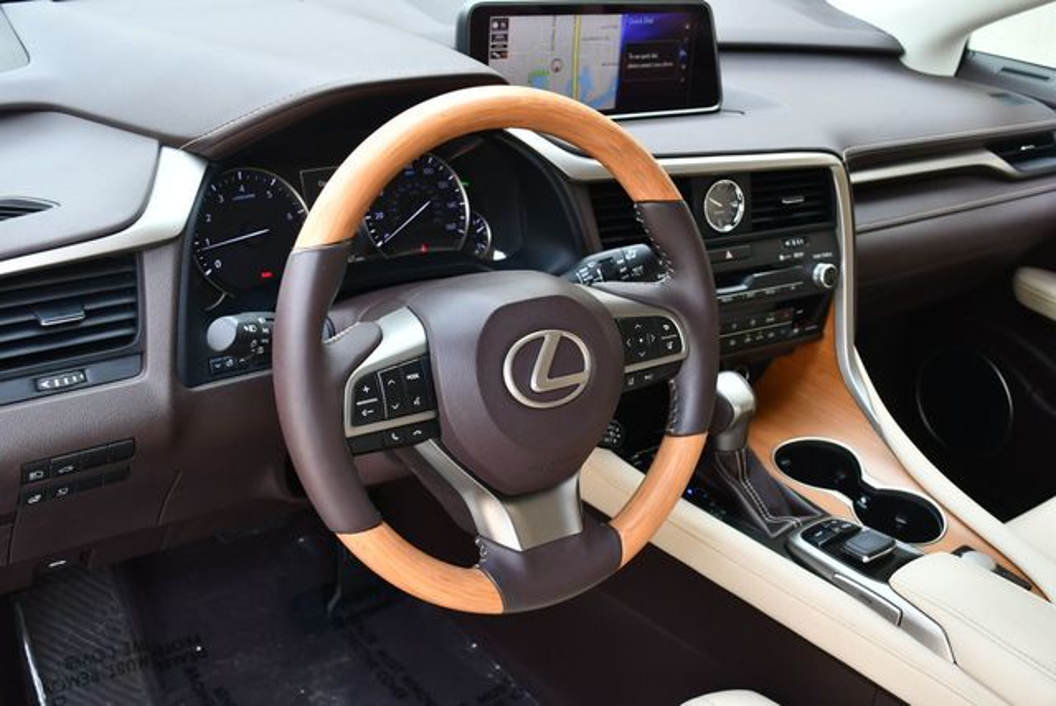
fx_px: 1174
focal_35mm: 40
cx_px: 528
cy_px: 353
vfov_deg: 33.5
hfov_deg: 48.4
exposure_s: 1/250
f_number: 4
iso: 400
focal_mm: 20
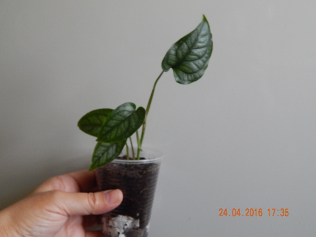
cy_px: 118
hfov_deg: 43.9
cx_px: 158
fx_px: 393
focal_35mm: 43
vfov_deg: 33.6
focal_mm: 7.7
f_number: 3.6
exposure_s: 1/40
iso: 400
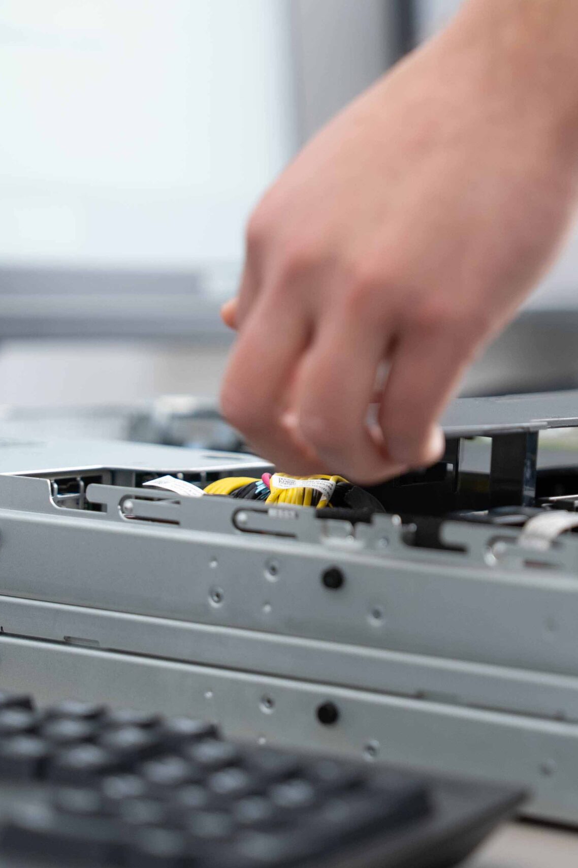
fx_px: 2530
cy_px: 434
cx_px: 524
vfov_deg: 19.5
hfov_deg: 12.9
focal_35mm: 105
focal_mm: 70
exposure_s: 1/100
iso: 400
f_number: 2.8
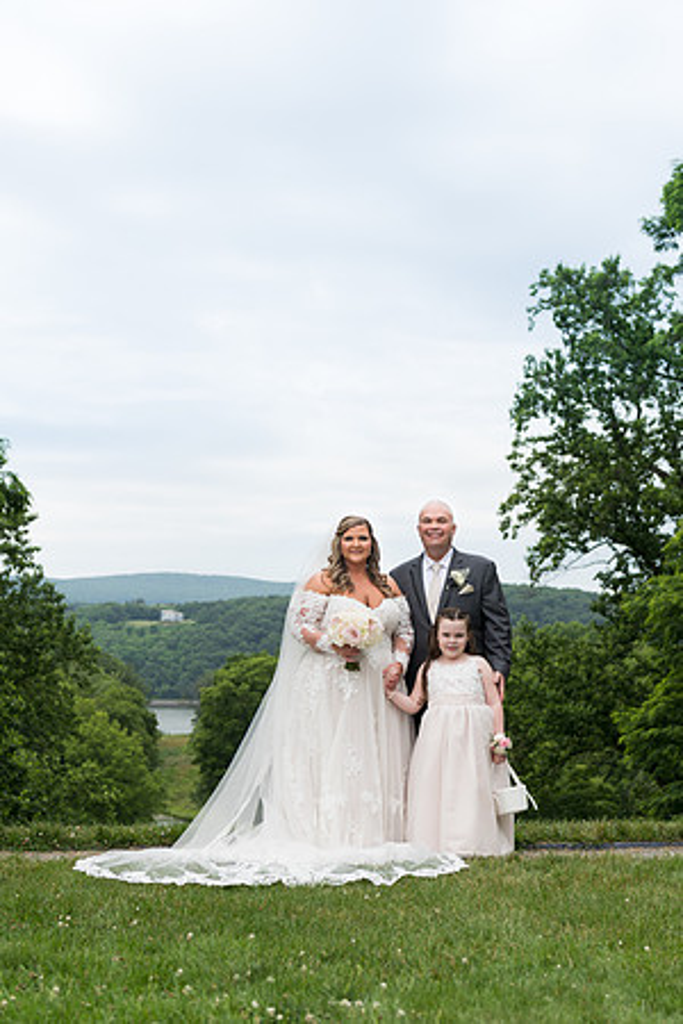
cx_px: 342
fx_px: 1594
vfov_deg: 35.6
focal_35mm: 56
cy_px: 512
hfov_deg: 24.2
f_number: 4.5
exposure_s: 1/320
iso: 64
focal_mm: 56
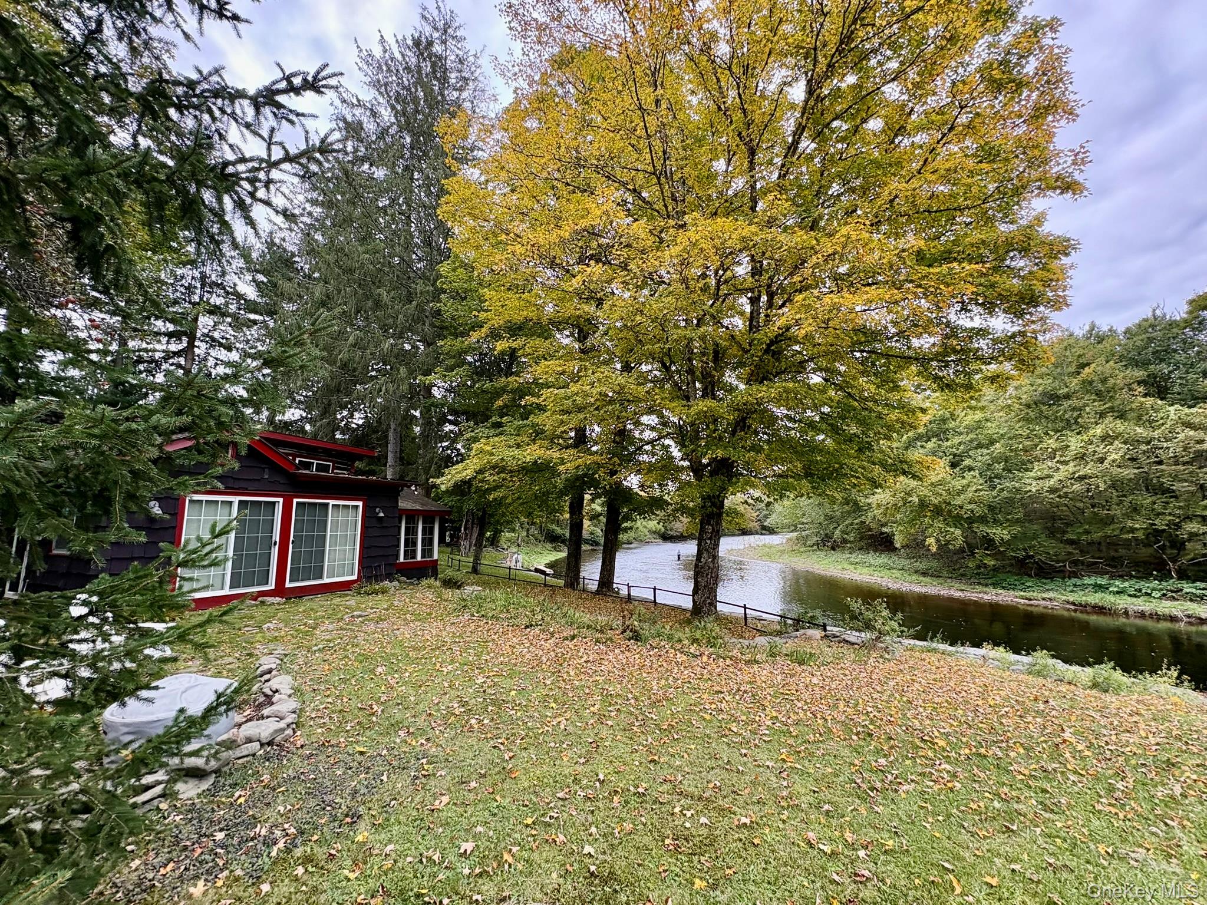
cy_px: 452
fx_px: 488
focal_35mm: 14
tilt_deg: +7.5
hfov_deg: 102.1
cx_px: 604
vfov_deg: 85.7
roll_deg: +1.1
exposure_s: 1/223
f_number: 2.2
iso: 64
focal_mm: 2.22
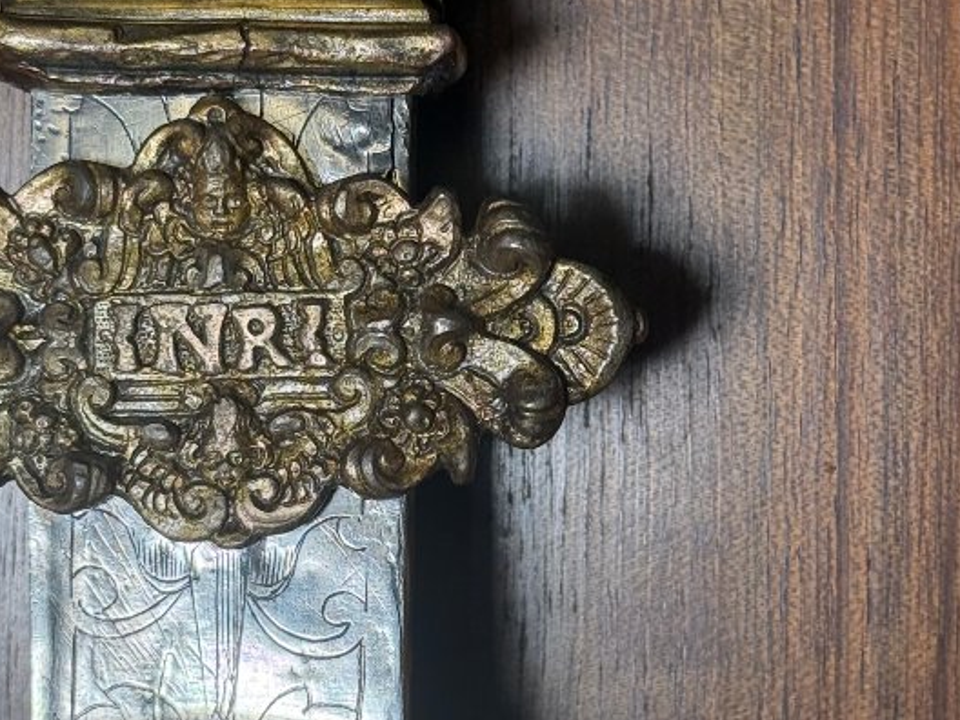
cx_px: 398
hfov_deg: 18.0
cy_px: 444
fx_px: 3023
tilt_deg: -2.5
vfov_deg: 13.6
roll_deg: -1.0
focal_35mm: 109
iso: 64
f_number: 1.78
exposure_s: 1/253
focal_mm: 6.76
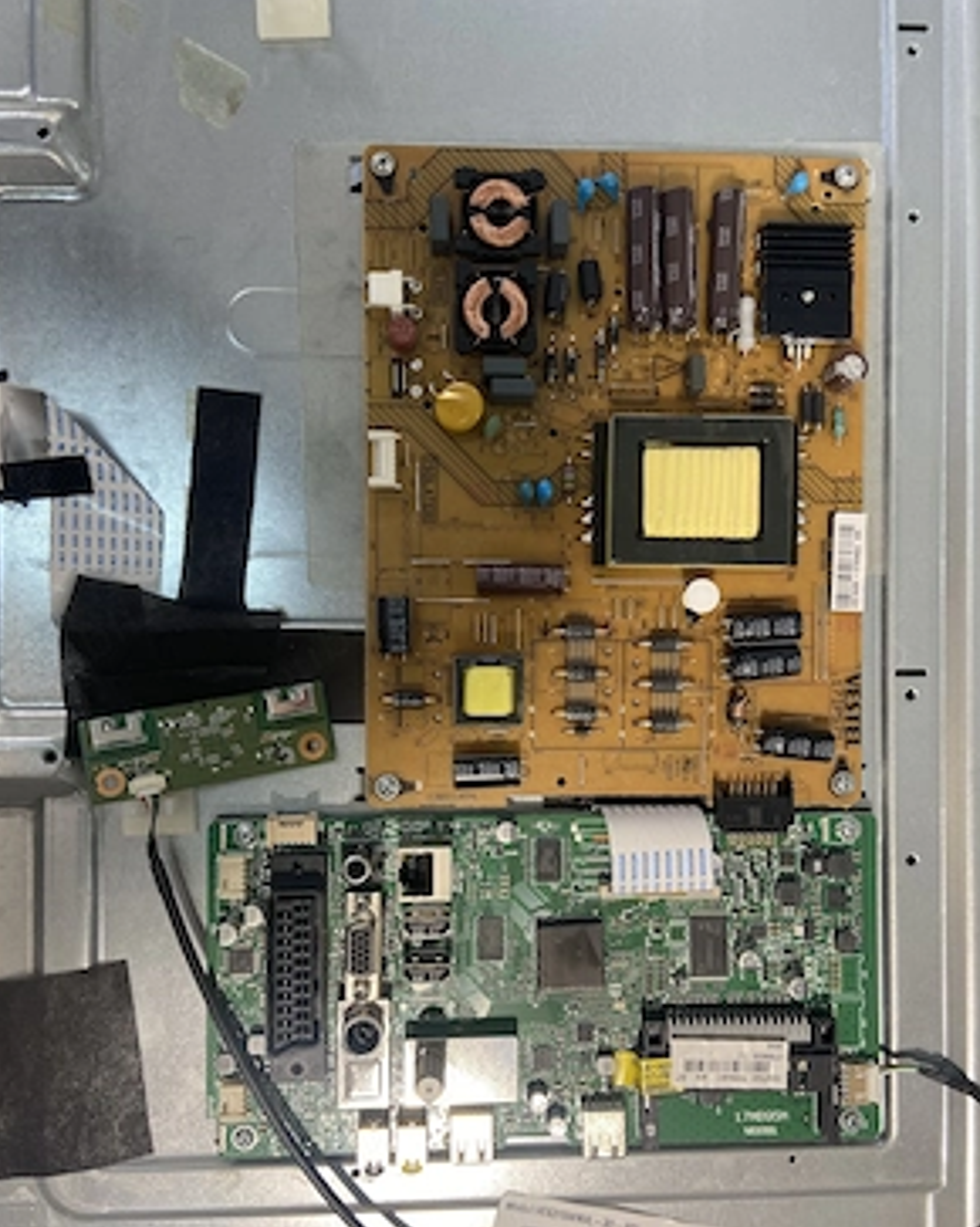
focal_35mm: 28
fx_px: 1016
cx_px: 490
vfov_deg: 62.1
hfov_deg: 51.5
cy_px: 673
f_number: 1.8
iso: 80
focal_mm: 4.25
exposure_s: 1/50
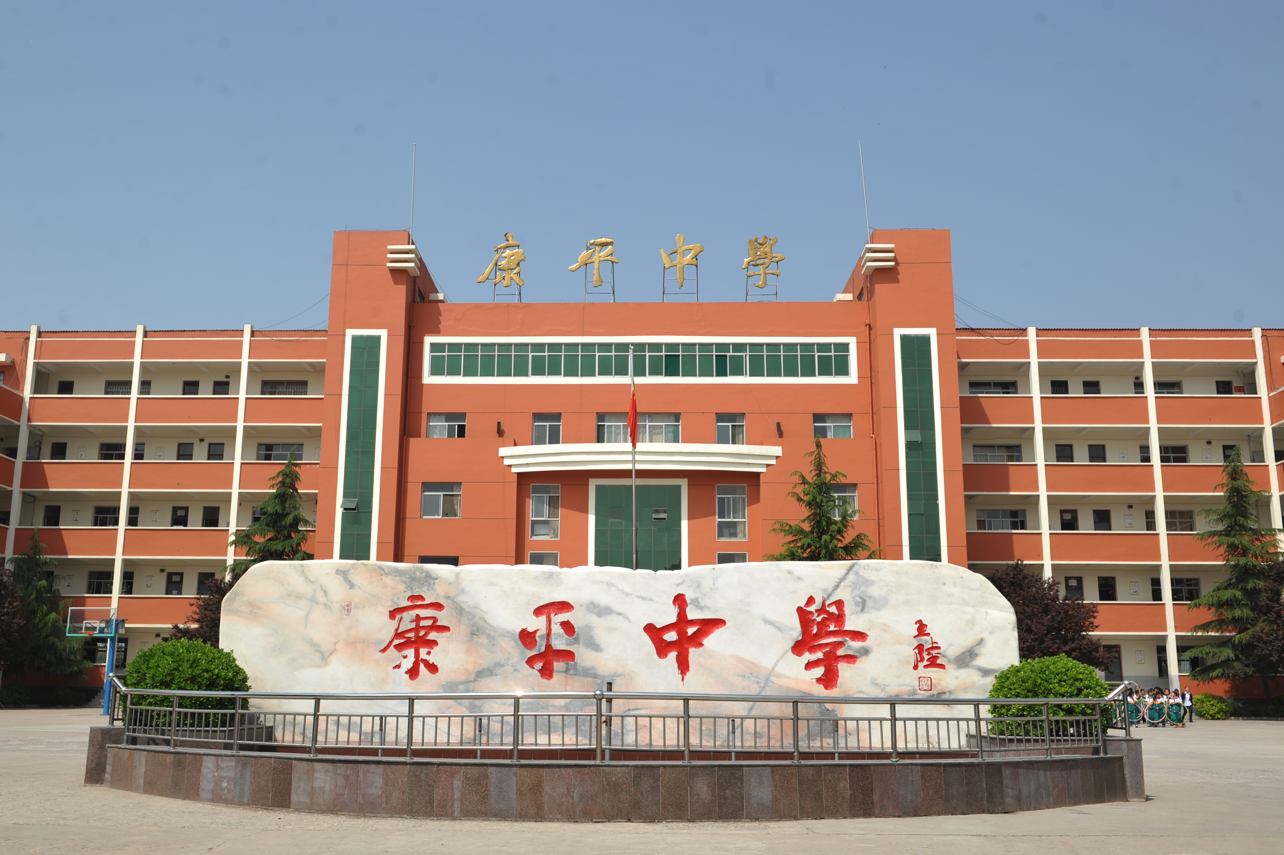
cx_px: 601
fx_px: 1141
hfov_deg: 58.7
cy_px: 457
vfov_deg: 41.0
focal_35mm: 32
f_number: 10
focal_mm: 29
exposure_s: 1/320
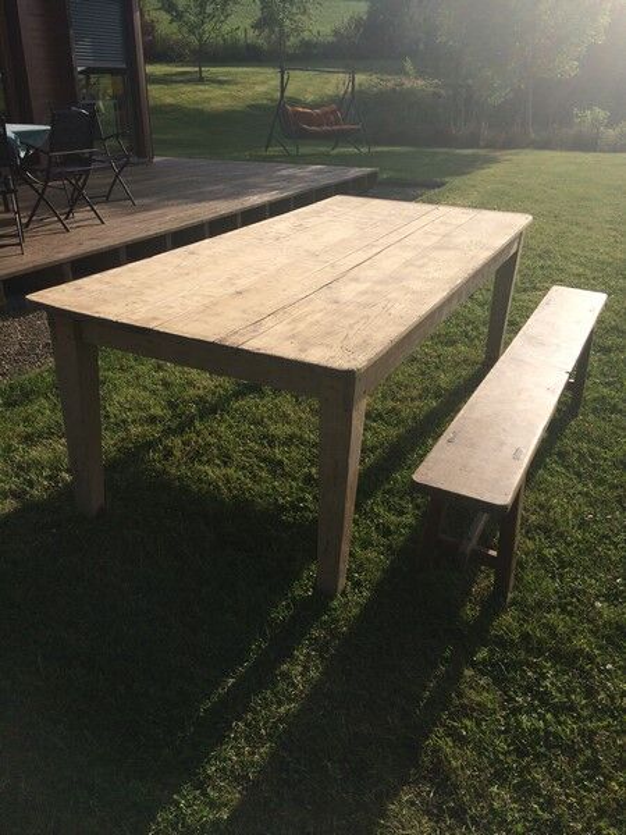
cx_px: 313
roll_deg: +0.2
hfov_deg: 48.2
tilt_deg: -25.6
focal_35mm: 29
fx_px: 699
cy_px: 418
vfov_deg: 61.7
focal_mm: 4.15
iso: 32
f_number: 2.2
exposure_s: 1/2415
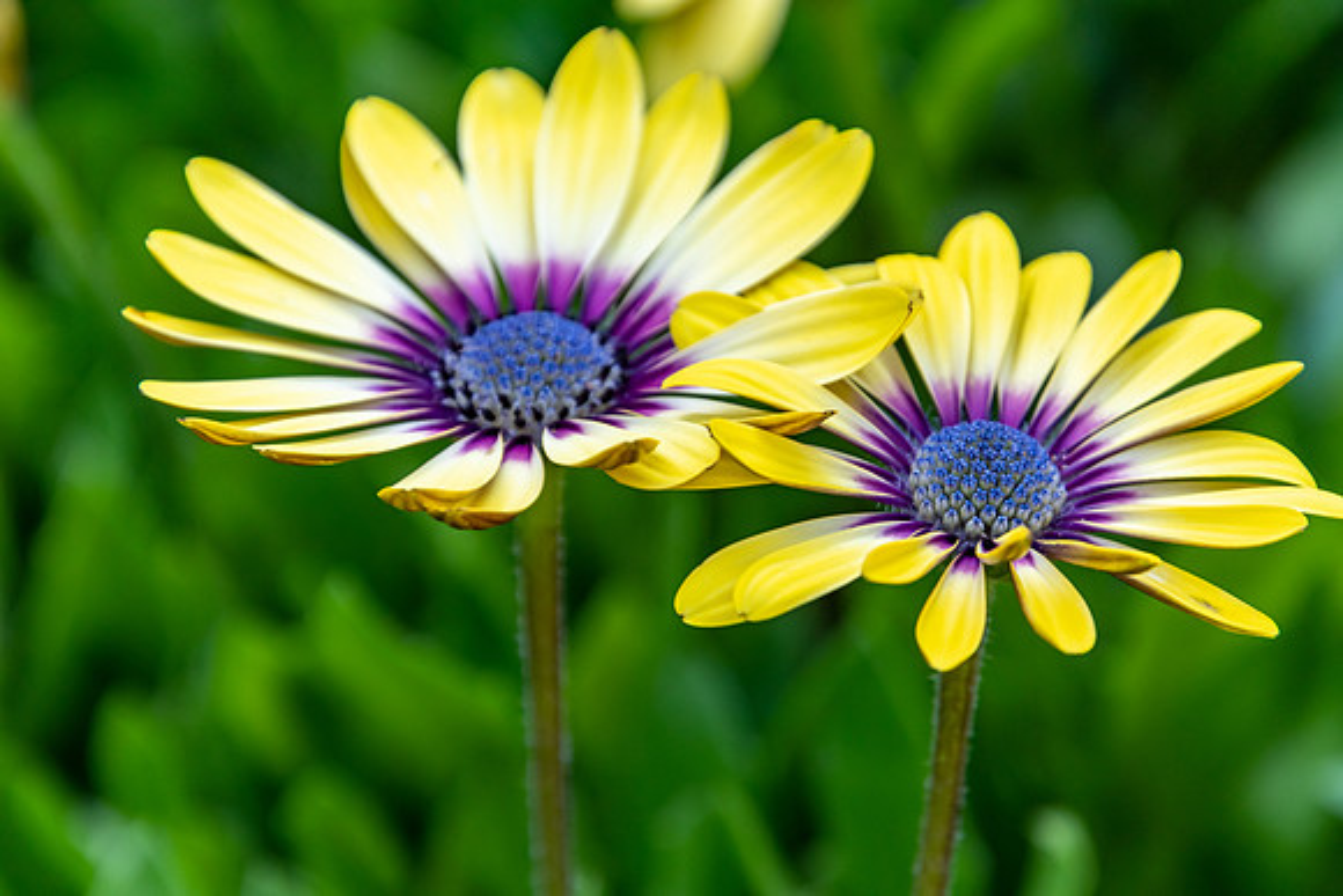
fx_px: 22454
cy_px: 448
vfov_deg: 2.3
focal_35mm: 602
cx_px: 672
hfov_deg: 3.4
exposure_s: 1/125
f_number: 8
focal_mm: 400
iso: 400
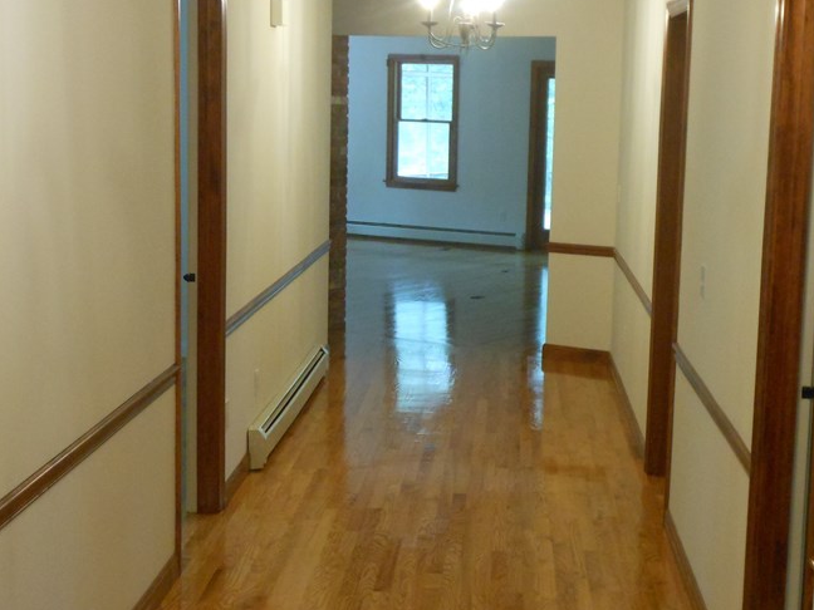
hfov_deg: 28.5
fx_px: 1599
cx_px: 495
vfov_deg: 21.6
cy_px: 292
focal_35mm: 68
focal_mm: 7.7
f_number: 3.8
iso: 400
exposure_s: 1/20
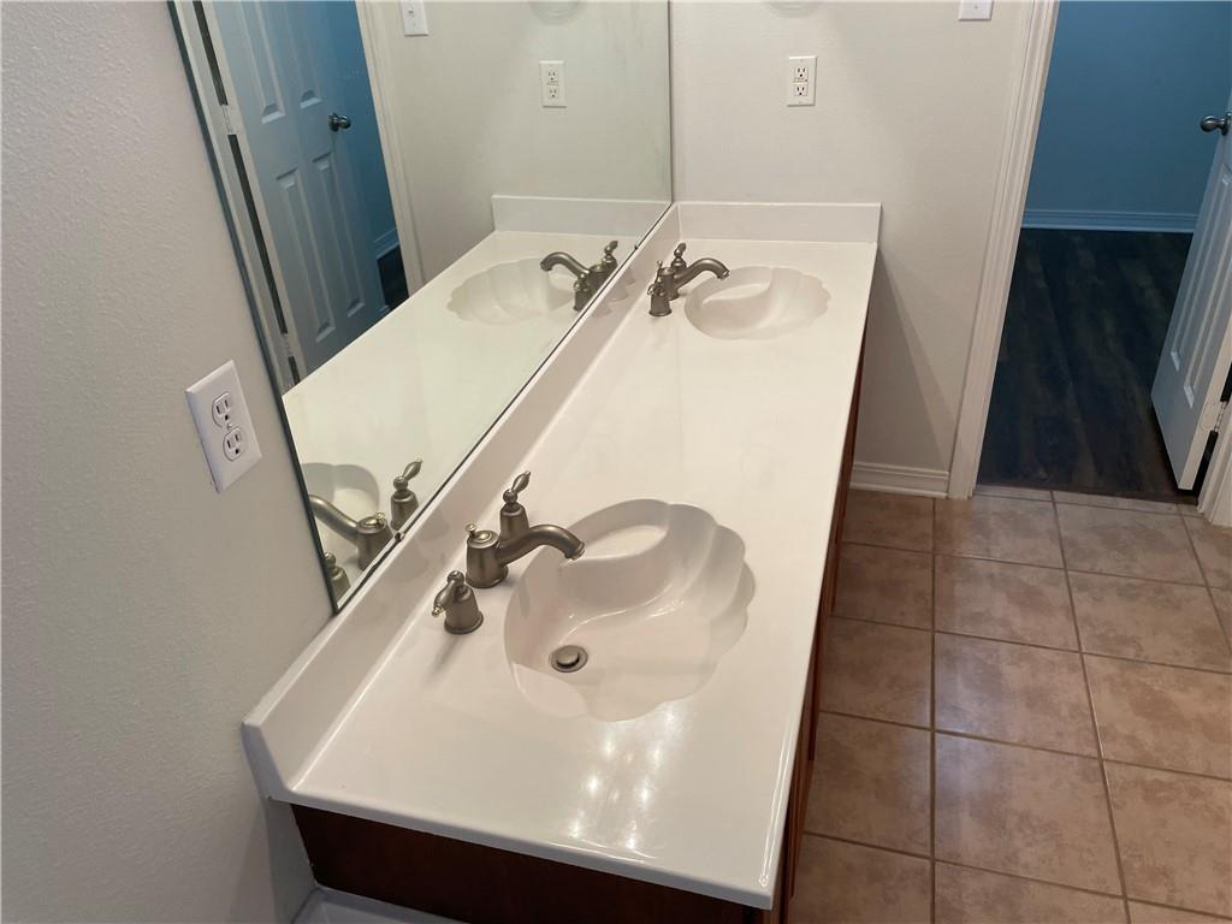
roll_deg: +2.4
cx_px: 616
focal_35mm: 26
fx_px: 925
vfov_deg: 53.1
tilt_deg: -33.0
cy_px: 462
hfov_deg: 67.3
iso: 80
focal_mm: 4.2
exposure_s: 1/120
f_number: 1.6
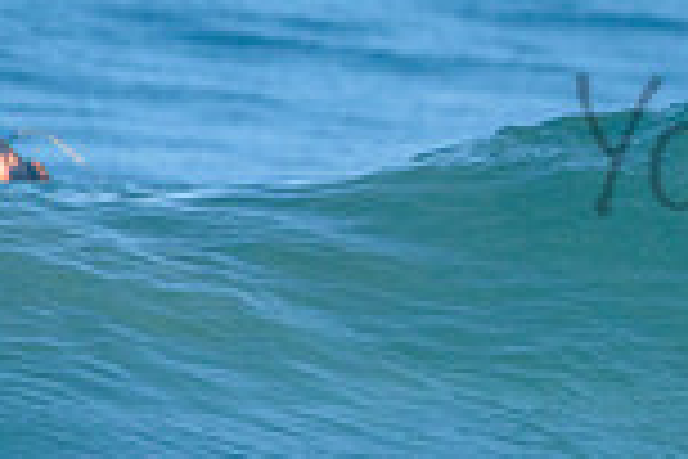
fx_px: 36308
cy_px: 106
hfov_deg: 1.1
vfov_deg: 0.7
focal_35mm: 1900
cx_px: 1039
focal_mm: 500
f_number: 5.6
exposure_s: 1/2000
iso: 450
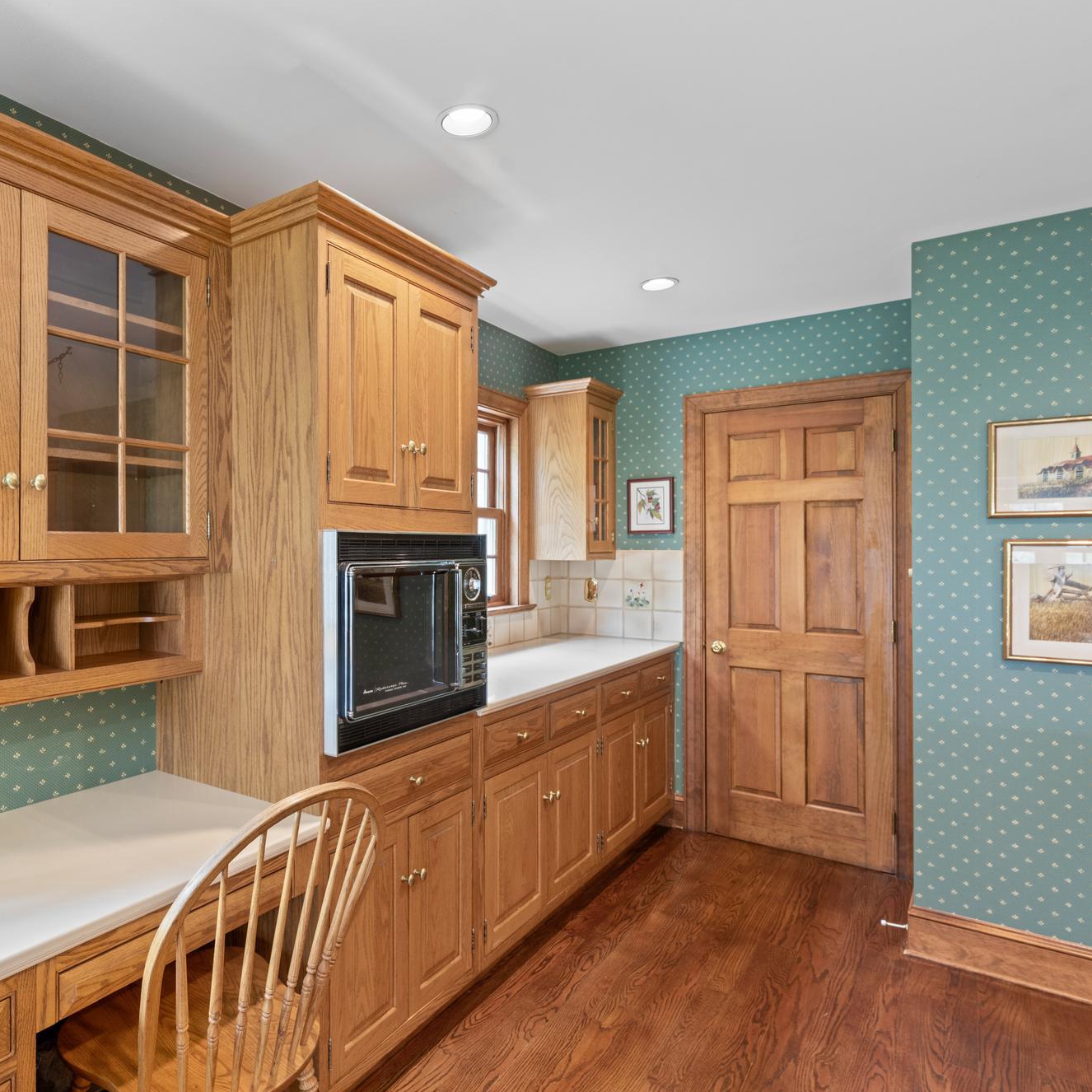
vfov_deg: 72.1
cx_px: 390
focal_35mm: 21
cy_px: 546
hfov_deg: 70.6
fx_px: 749
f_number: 8
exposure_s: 1/1.25
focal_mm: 16
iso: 400
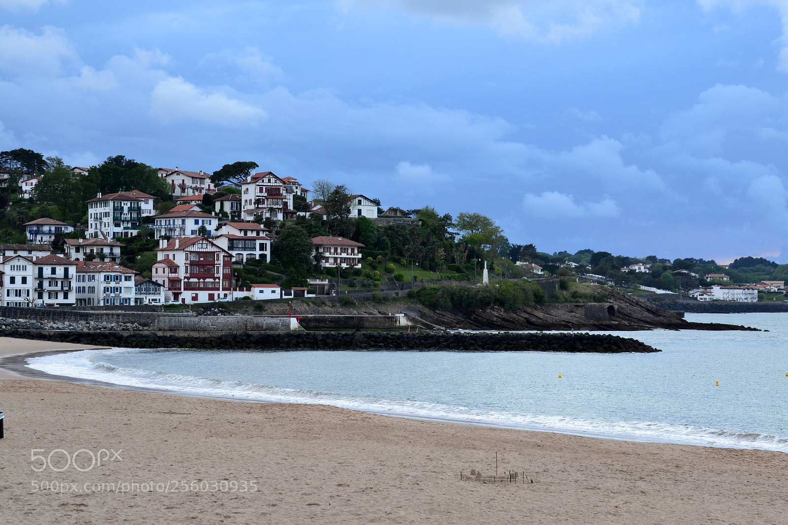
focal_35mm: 84
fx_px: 1838
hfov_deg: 24.2
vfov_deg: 16.3
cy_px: 262
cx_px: 394
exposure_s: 1/60
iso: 400
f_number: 8
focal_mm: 56
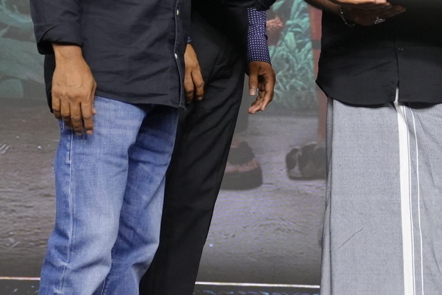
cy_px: -84
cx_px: 388
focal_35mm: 153
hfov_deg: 13.3
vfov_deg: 8.8
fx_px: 1878
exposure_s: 1/160
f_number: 3.5
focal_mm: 38
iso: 1600
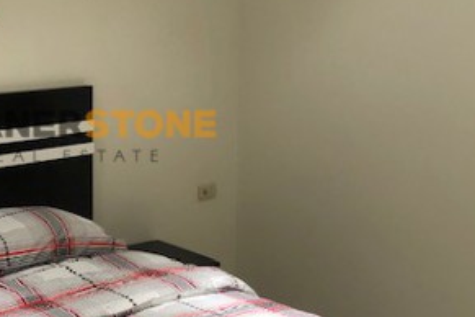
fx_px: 792
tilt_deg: -10.3
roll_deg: +1.1
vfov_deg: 22.6
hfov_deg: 31.4
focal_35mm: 60
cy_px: 136
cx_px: 23
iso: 32
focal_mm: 4
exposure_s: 1/25
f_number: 1.8
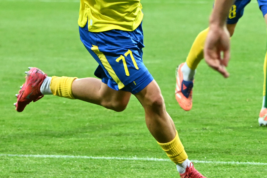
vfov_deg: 2.8
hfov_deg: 4.2
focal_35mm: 491
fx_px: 3641
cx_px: 145
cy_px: -17
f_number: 6.3
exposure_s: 1/833
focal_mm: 190
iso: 5000
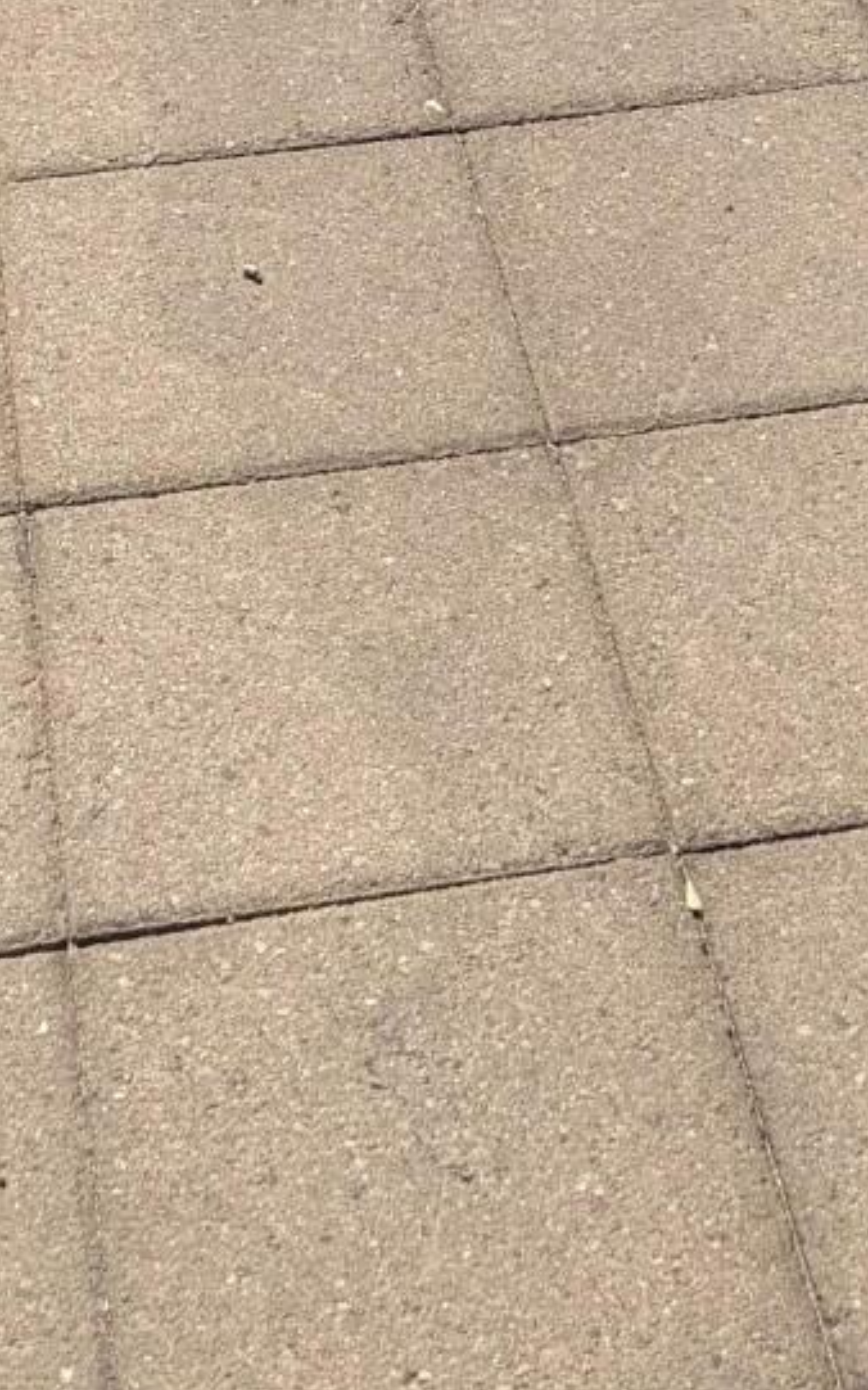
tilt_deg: -17.6
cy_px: -1071
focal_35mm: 94
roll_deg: -0.6
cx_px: 483
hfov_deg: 13.9
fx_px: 3559
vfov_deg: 17.9
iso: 80
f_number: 1.78
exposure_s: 1/5319
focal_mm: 6.76
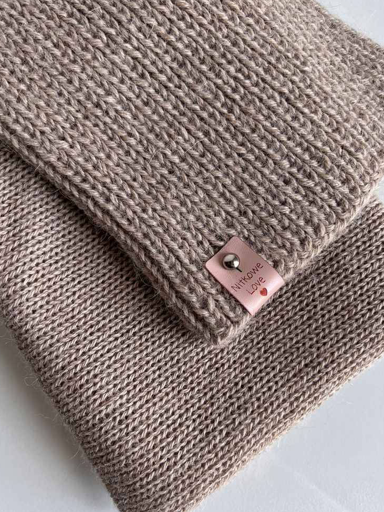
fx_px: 473
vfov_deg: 56.7
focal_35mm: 32
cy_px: 279
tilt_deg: -87.5
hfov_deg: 44.1
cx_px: 186
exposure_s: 1/135
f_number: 1.5
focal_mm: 5.7
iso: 64
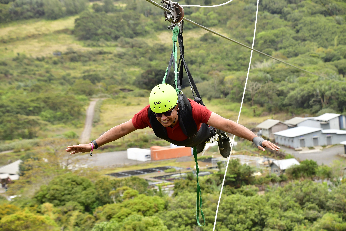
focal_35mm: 127
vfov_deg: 10.8
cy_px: 116
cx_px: 173
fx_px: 1221
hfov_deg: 16.1
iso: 400
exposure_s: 1/1000
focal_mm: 85
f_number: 7.1
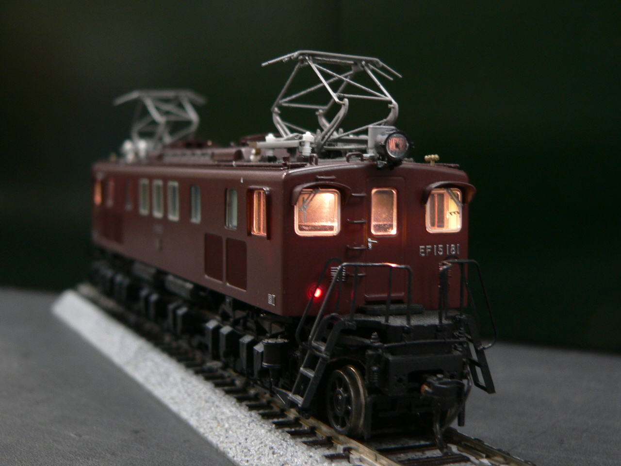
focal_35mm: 60
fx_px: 1076
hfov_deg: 32.2
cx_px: 310
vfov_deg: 24.4
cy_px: 233
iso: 100
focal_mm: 9.9
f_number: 2.8
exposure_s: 1/4
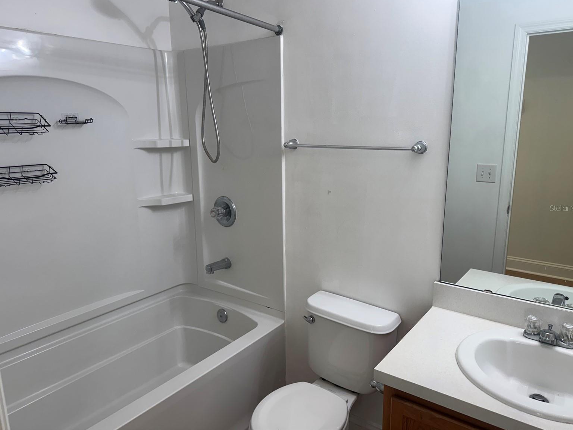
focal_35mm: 25
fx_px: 414
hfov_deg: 69.4
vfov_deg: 54.9
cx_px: 286
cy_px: 208
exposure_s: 1/120
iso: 100
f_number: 1.78
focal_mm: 6.76
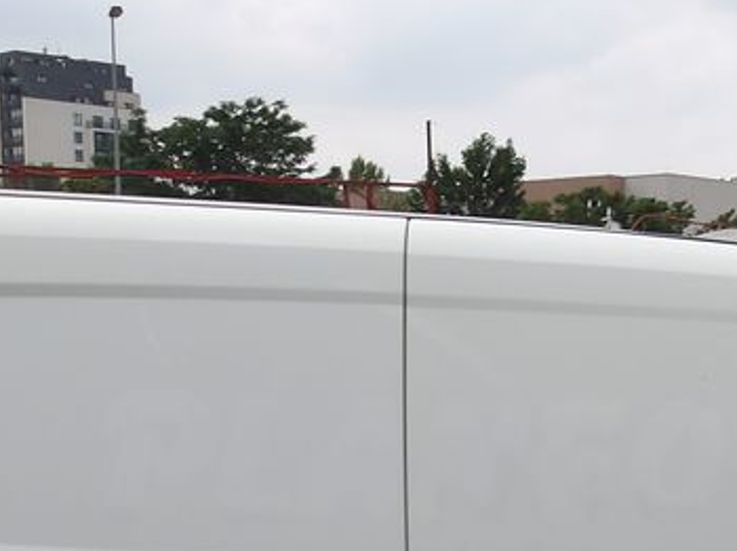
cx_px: 531
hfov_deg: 24.5
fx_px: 1681
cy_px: 658
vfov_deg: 17.8
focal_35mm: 79
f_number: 10.4
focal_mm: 4.9
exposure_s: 1/145
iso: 100
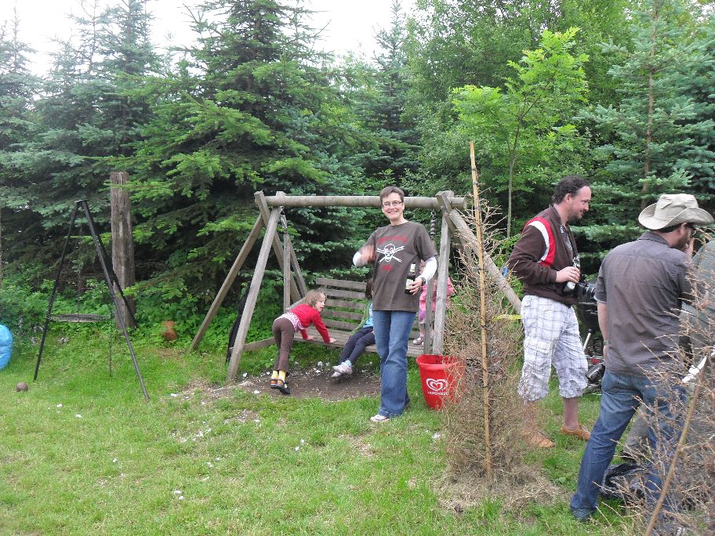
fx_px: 723
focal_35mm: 35
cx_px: 358
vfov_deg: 40.7
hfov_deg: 52.6
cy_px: 268
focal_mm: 6.2
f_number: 2.8
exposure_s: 1/45
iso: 100
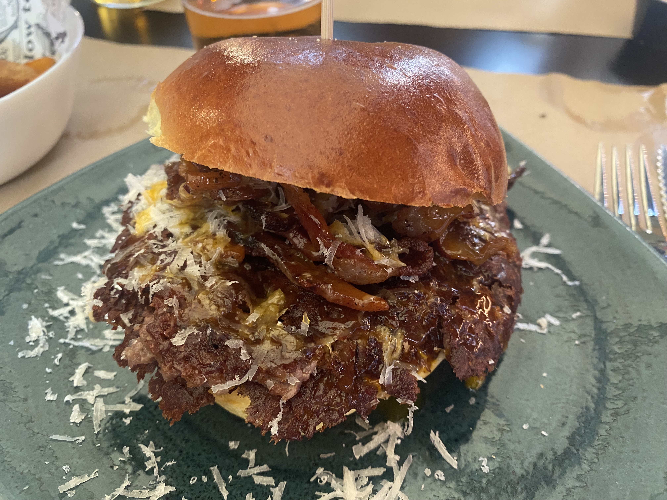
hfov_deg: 69.4
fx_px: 482
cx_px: 334
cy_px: 250
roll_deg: +2.6
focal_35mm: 25
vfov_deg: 54.9
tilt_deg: -44.6
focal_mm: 4.25
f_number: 1.8
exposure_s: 1/33
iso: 400
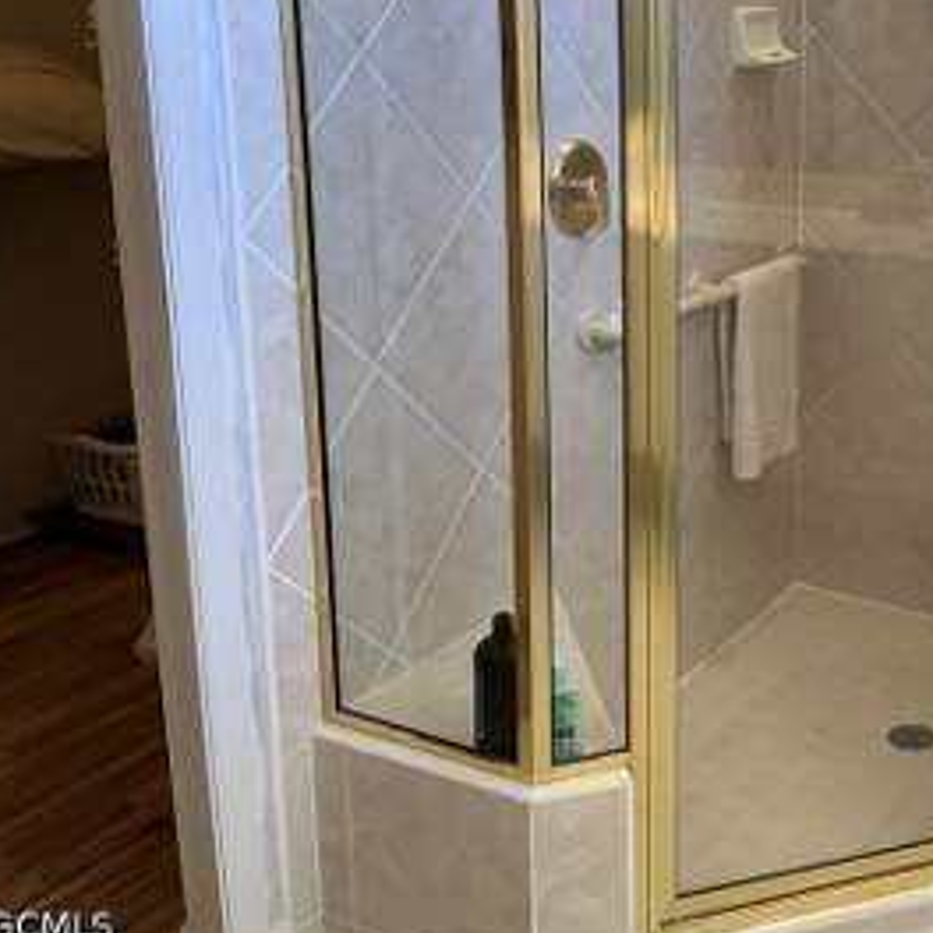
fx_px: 1372
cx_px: 806
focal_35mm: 45
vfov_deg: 37.2
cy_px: 318
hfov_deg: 35.7
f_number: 1.8
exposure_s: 1/60
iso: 100
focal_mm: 3
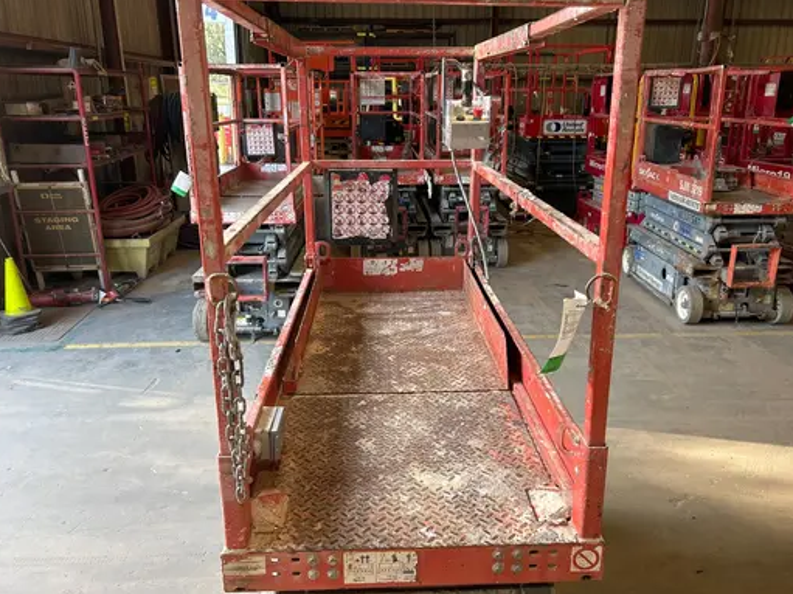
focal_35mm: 28
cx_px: 403
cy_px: 283
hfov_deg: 63.5
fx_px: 641
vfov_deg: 49.7
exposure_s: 1/120
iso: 64
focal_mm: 5.7
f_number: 1.5
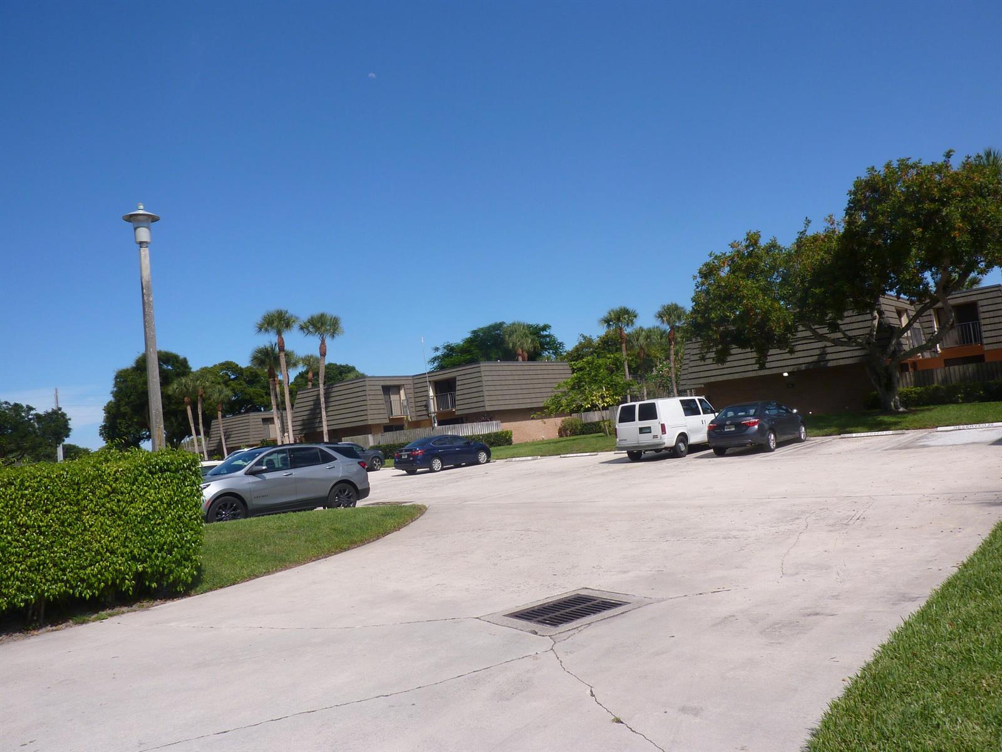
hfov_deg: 69.4
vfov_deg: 54.9
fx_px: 724
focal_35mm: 25
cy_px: 376
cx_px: 501
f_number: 5
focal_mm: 4.1
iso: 80
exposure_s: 1/400
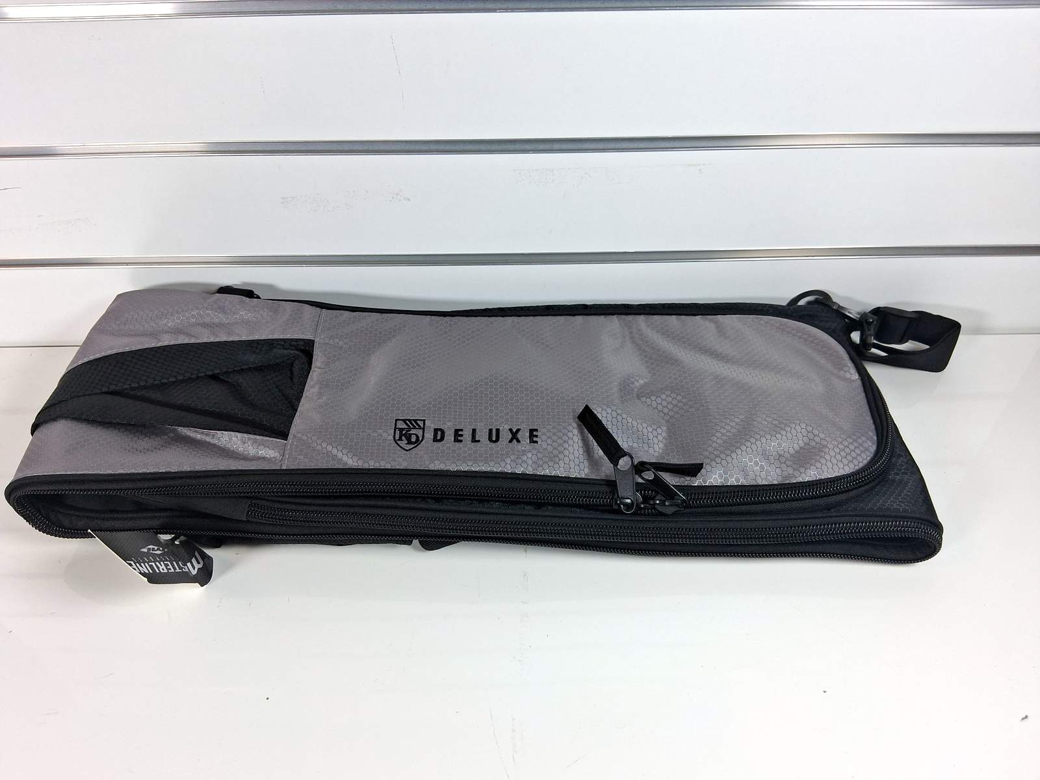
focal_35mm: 26
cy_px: 390
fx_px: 781
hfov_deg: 67.3
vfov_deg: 53.1
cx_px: 520
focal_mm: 3.98
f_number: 1.8
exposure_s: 1/100
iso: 40
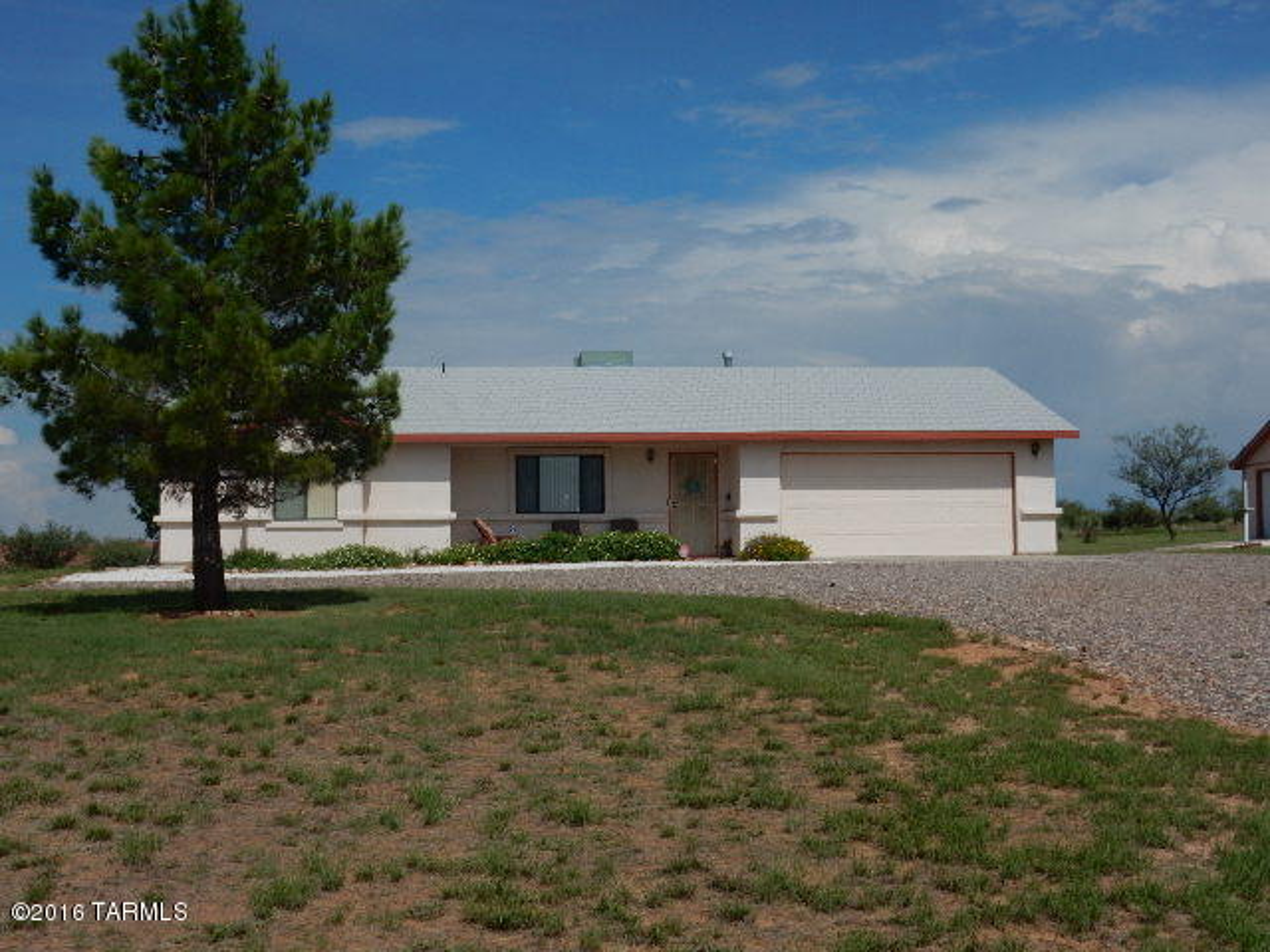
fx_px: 1871
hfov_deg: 37.5
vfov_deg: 28.6
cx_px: 635
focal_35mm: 51
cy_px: 476
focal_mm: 9
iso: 125
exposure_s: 1/2000
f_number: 5.6
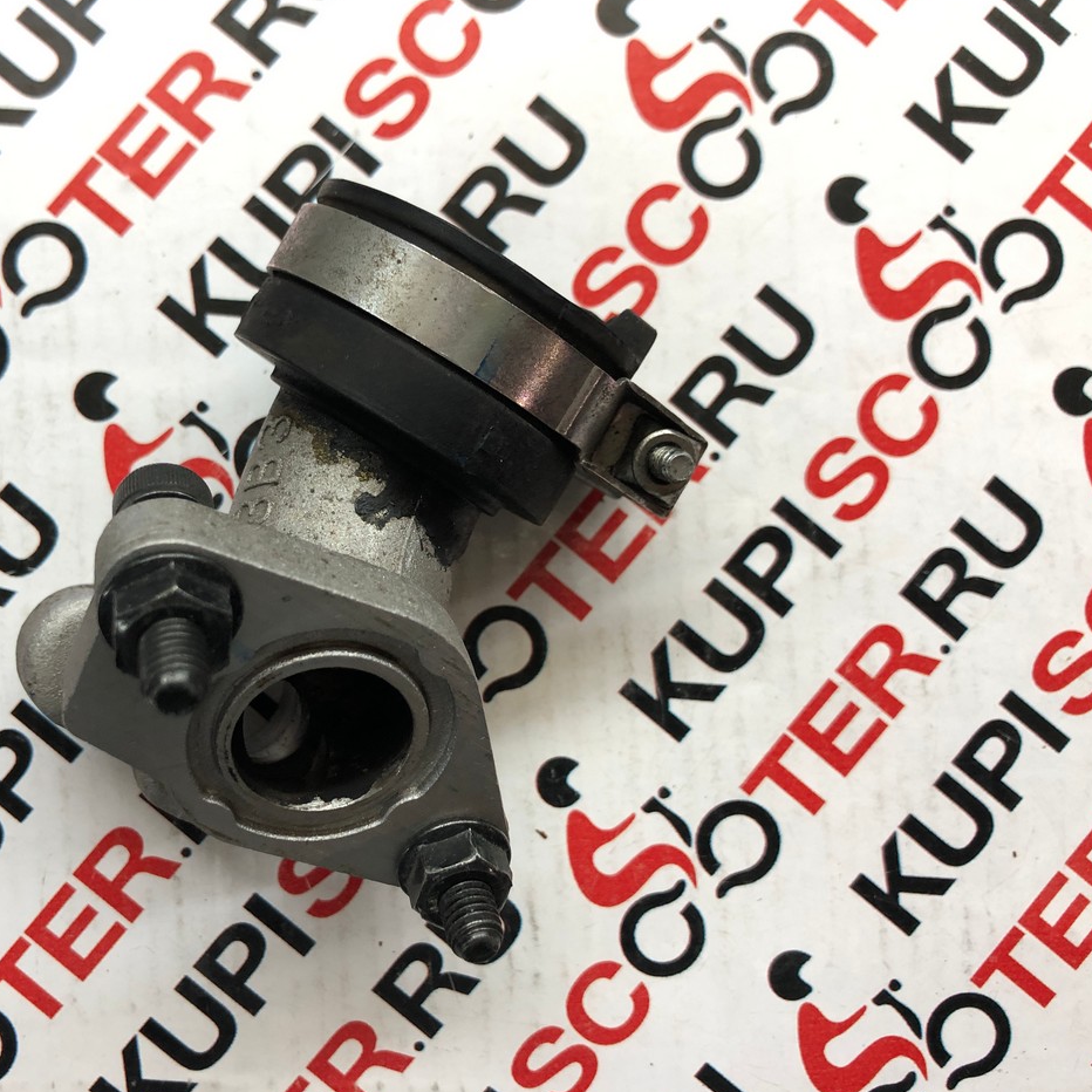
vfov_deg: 48.5
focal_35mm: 34
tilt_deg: -74.5
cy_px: 545
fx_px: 1213
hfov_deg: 47.9
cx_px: 391
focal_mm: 3.99
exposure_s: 1/33
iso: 40
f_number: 1.8
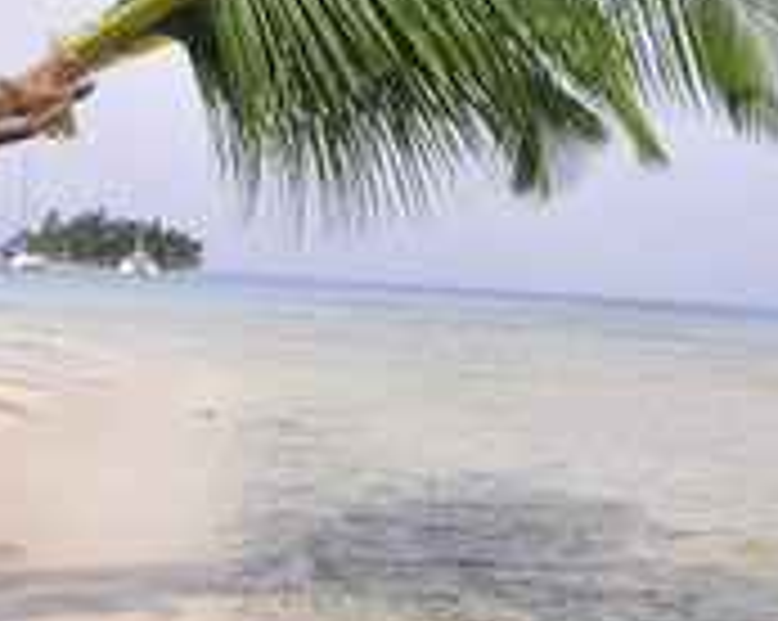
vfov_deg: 34.9
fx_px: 925
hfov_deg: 45.4
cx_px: 463
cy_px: 61
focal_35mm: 40
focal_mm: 11
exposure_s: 1/2500
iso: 640
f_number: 6.3
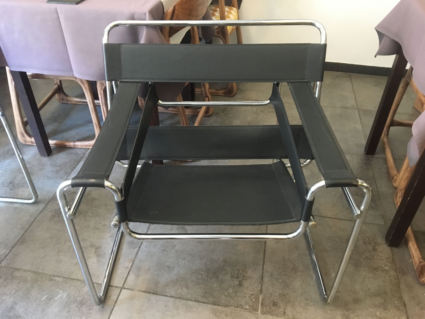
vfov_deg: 48.2
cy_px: 160
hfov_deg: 61.7
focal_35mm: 29
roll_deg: -0.5
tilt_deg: -38.0
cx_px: 212
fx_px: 356
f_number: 2.2
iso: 200
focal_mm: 4.15
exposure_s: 1/17
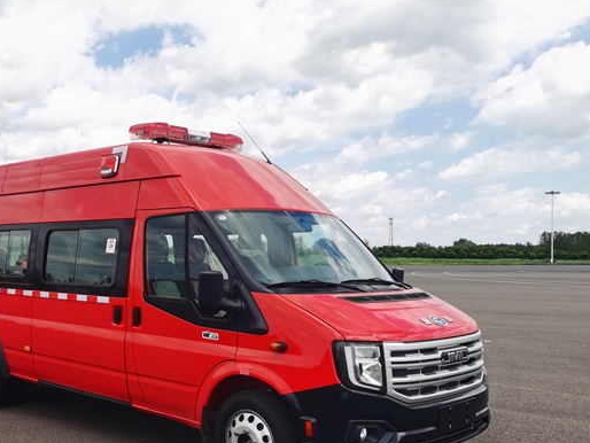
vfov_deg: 34.2
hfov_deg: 44.1
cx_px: 194
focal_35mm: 42
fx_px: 716
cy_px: 278
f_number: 1.8
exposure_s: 1/1721
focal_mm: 5.58
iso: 50
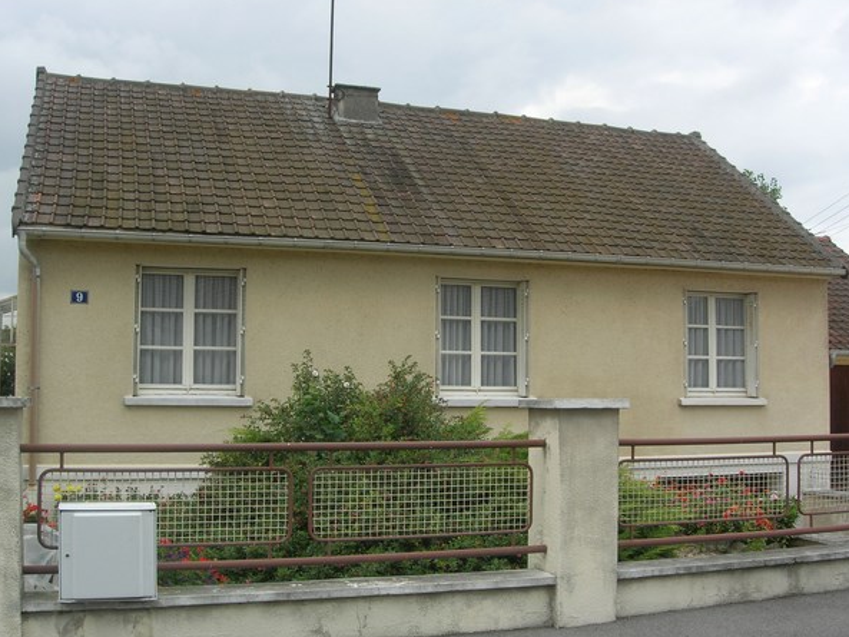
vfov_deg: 35.1
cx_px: 430
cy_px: 329
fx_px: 1006
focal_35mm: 41
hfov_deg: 45.8
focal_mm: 7.8
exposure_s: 1/233
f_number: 4.8
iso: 64
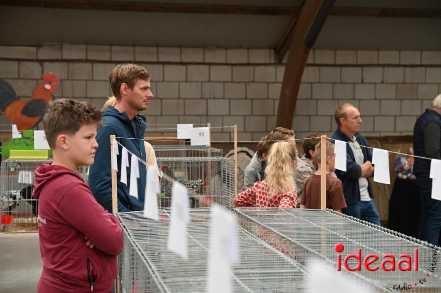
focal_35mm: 70
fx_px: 857
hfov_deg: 28.9
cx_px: 220
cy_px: 146
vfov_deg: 19.4
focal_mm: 70
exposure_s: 1/60
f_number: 4
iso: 320
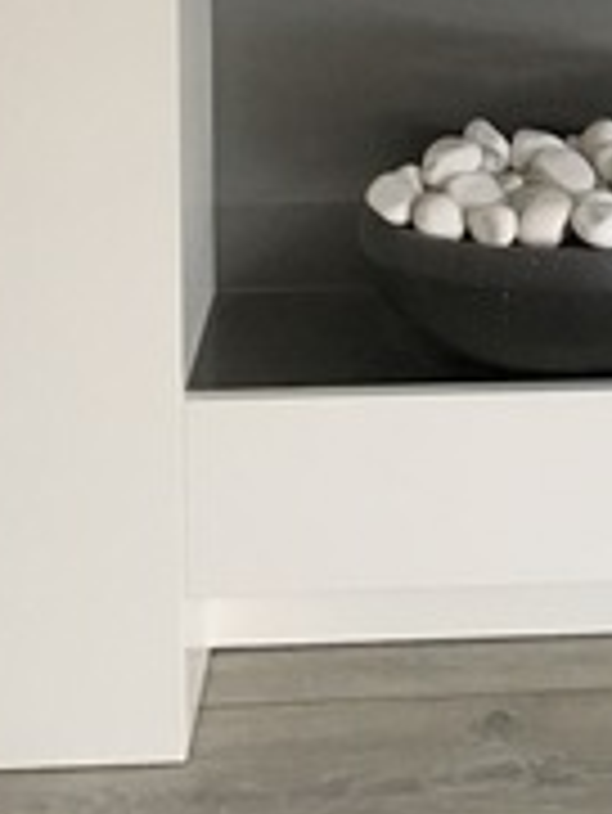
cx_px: 729
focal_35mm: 96
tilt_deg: -12.5
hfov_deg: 14.9
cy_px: -315
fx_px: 2260
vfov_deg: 18.6
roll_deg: -0.6
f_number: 2.2
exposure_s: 1/20
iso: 200
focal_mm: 4.15
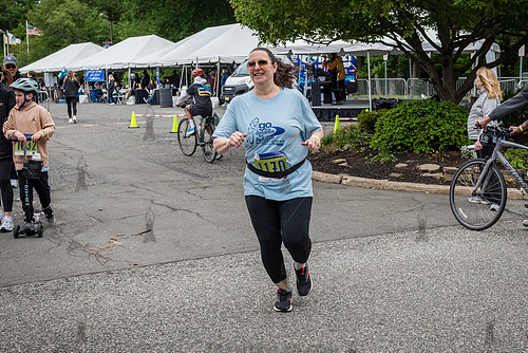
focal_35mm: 51
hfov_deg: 38.8
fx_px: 748
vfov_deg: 26.5
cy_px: 145
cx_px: 279
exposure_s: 1/1250
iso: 400
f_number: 4
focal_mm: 35
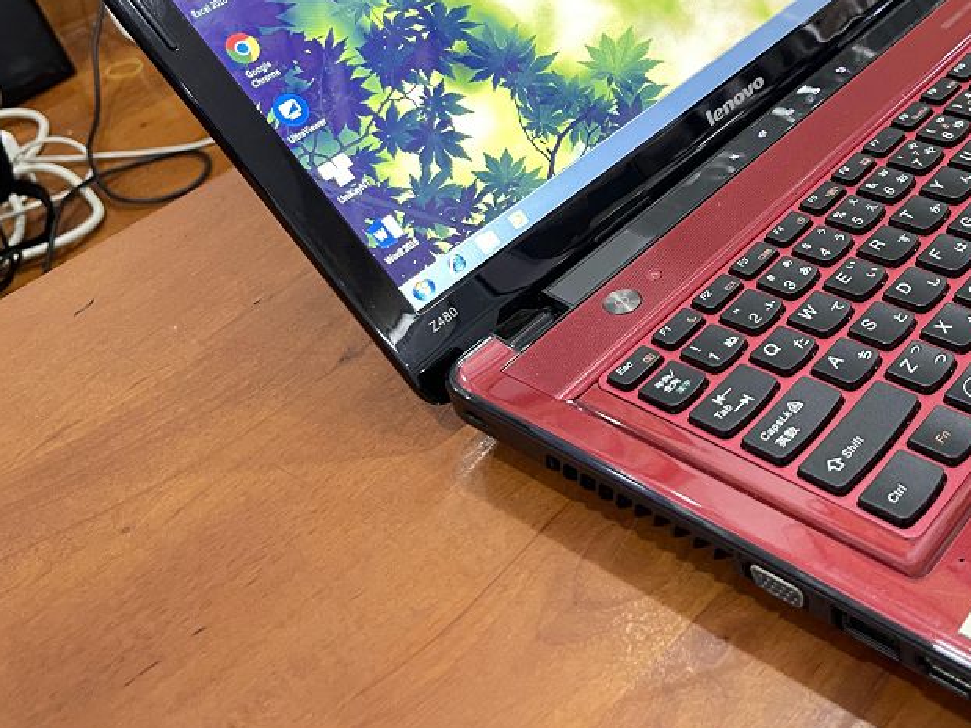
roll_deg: +10.8
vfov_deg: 33.2
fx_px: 1206
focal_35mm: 43
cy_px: 223
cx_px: 714
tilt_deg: -35.0
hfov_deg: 42.7
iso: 640
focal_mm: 5.1
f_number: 1.6
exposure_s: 1/25
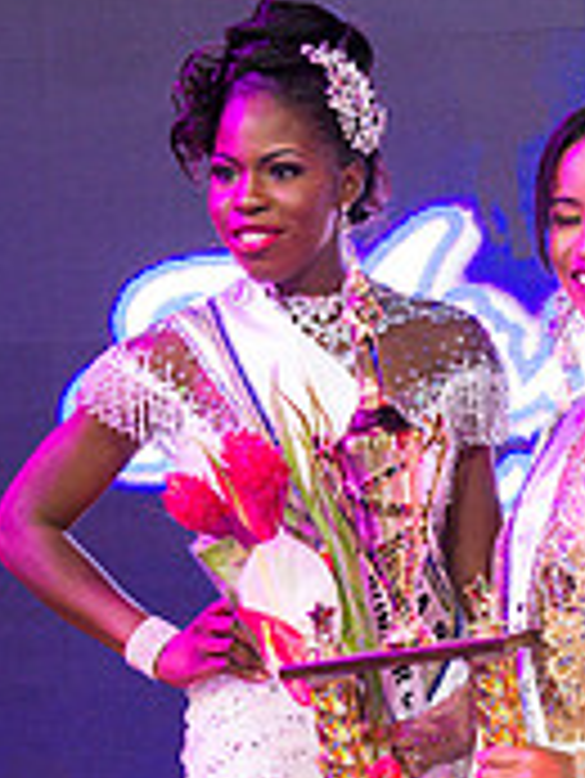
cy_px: 535
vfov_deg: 20.5
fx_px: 2138
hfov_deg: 15.3
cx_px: 594
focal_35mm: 95
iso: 4000
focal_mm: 38
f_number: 5
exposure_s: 1/160
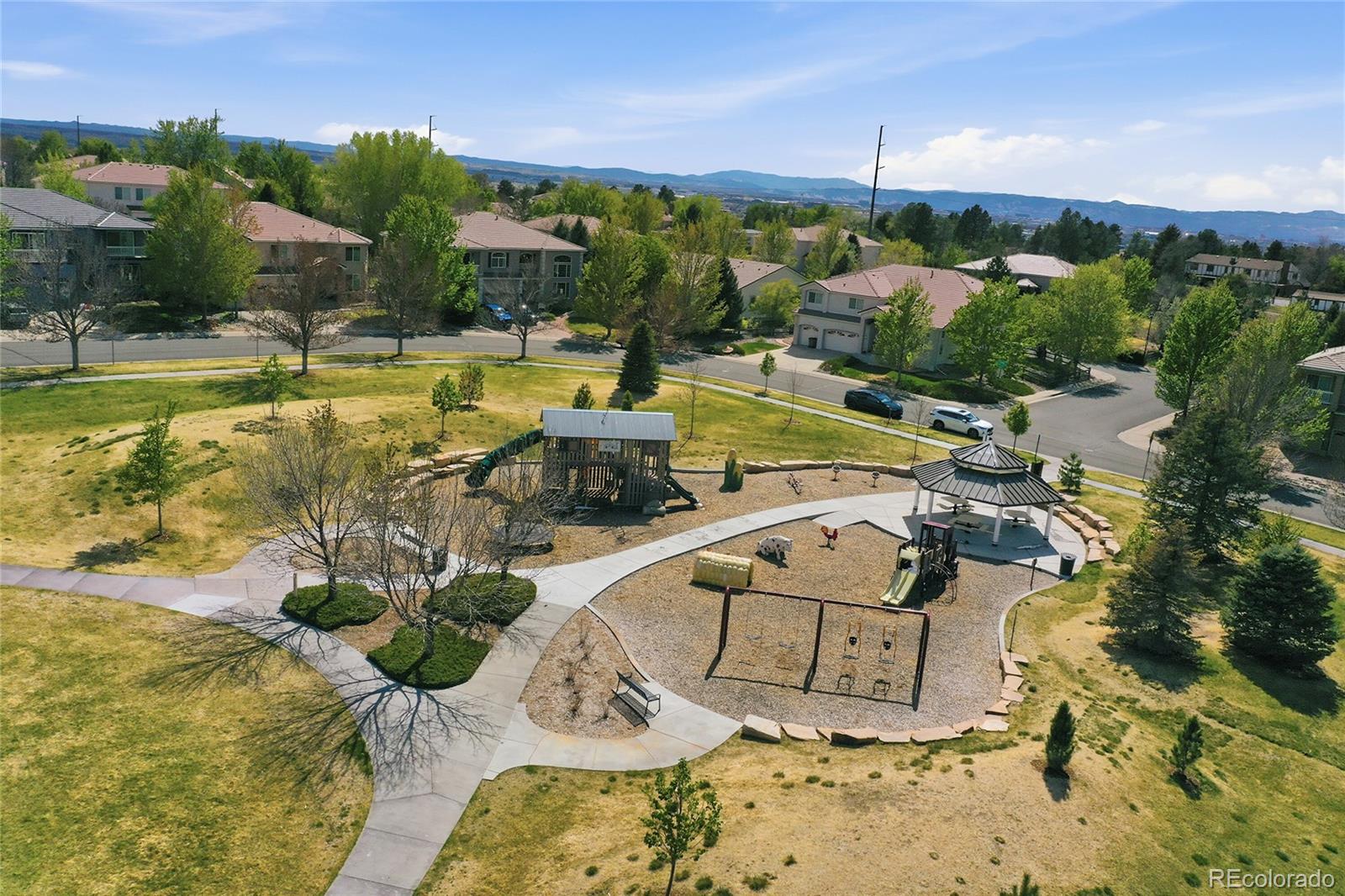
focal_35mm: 28
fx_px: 1046
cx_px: 672
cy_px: 448
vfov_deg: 46.4
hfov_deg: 65.5
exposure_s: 1/1250
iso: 100
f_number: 7.1
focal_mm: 10.3
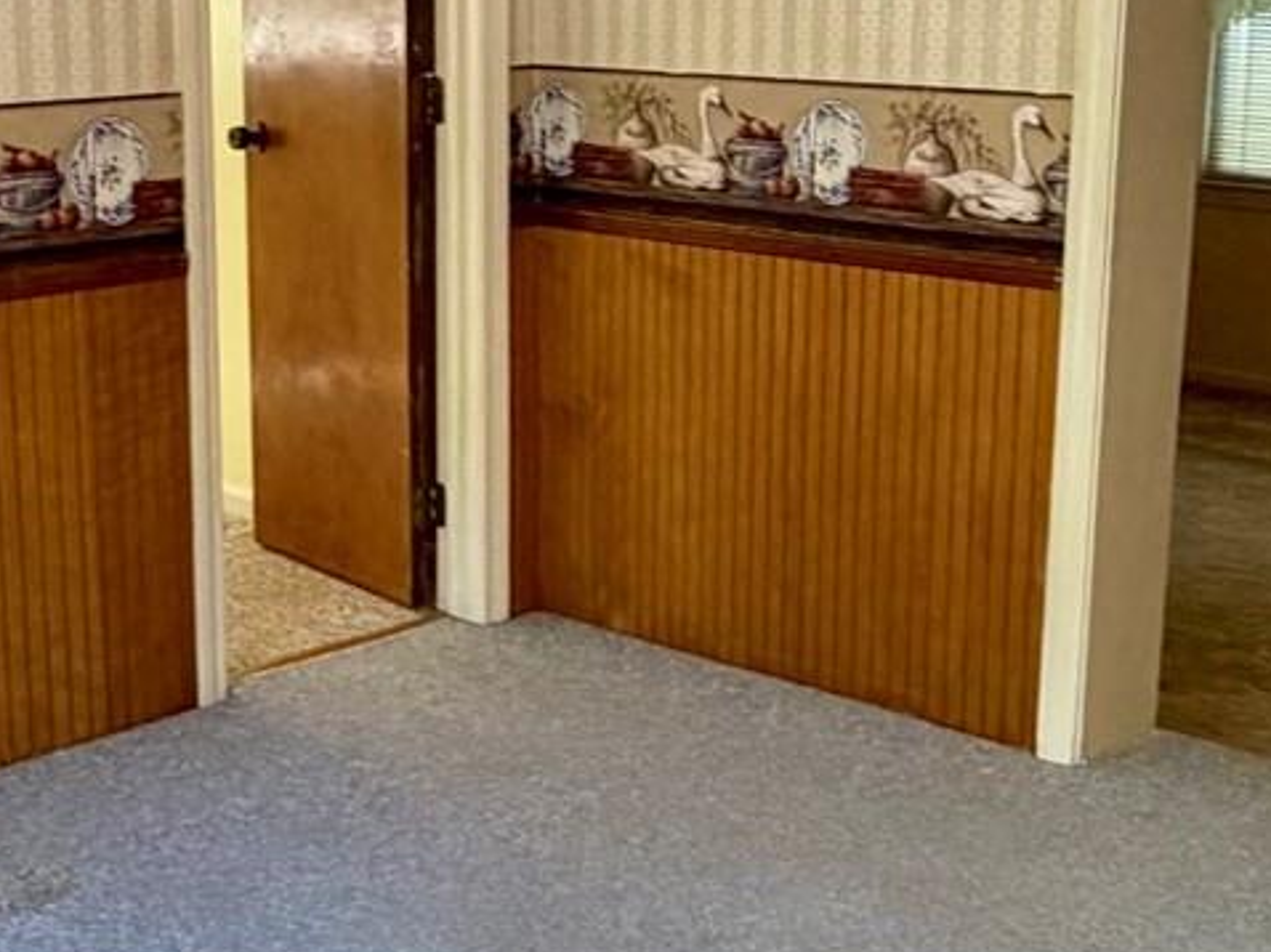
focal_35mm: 60
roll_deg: +0.0
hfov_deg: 32.1
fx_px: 2202
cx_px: 479
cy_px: 394
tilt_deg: -12.5
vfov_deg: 24.4
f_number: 2.2
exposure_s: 1/120
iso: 250
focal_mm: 2.22
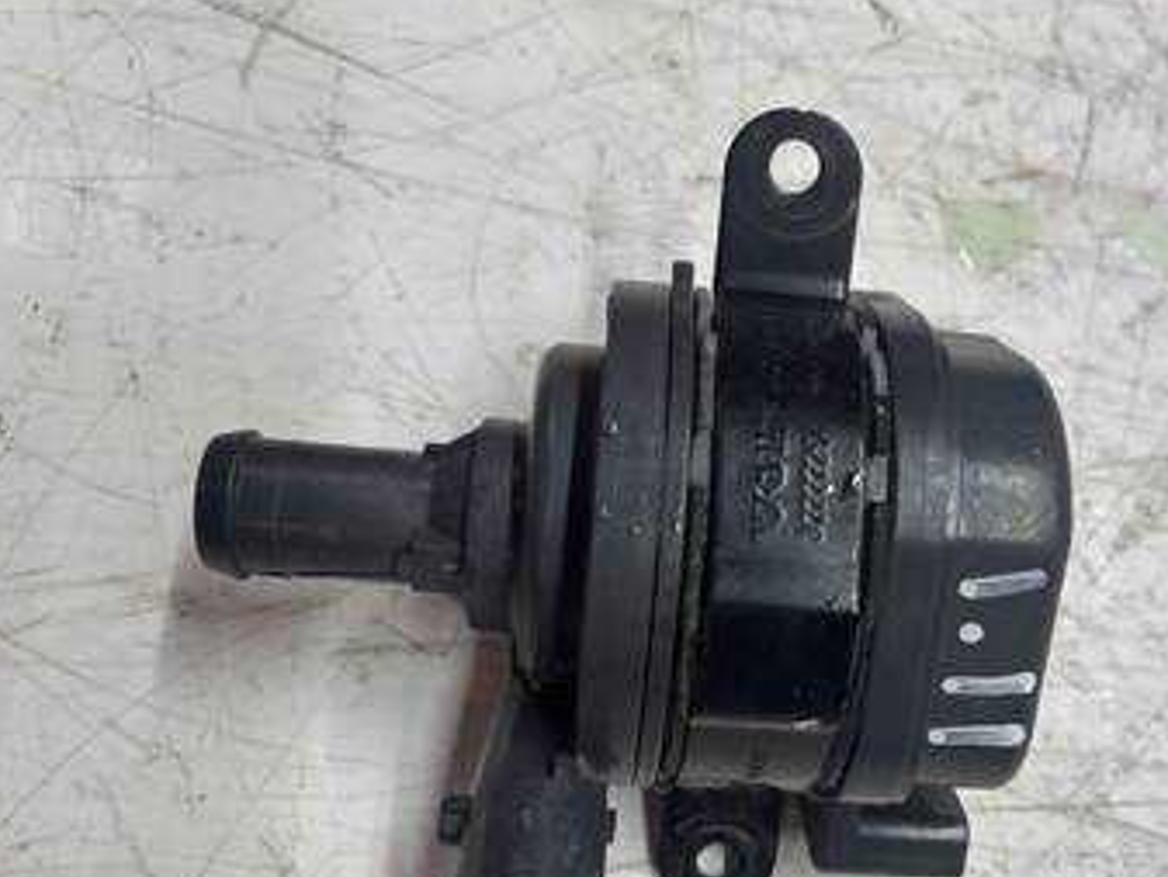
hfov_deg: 49.6
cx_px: 735
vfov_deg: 38.3
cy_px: 582
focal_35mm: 37
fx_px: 1249
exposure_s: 1/100
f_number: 1.6
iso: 80
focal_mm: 5.96
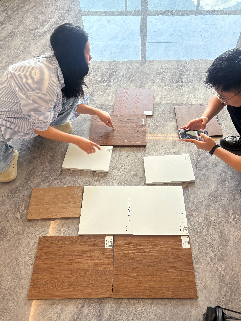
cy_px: 156
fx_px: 260
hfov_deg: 49.7
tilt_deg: -52.7
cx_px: 128
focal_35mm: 28
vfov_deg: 63.4
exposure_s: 1/126
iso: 50
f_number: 1.6
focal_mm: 5.96
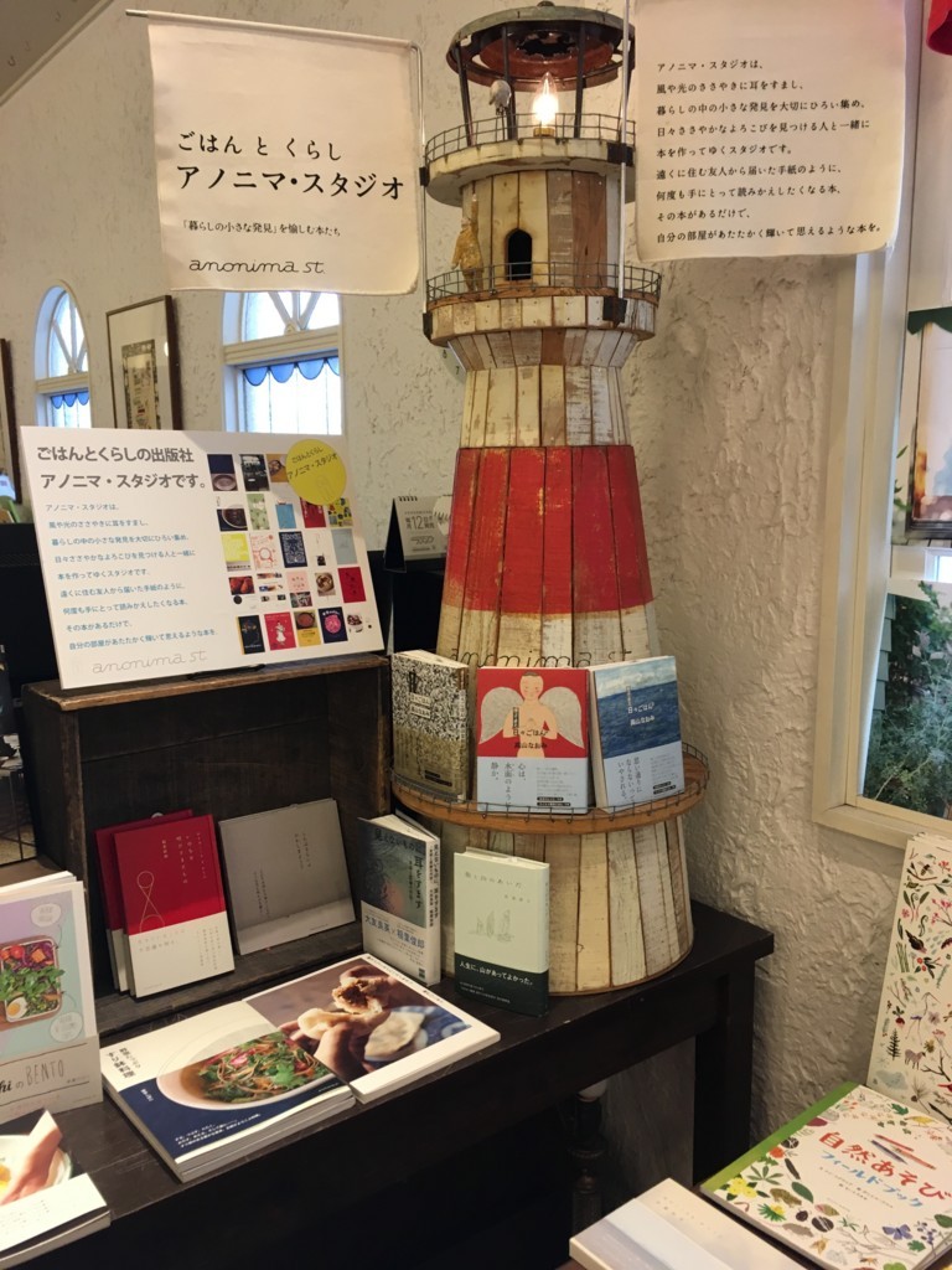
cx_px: 476
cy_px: 635
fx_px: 1063
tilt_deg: -10.1
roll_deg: +0.3
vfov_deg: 61.7
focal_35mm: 29
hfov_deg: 48.2
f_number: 2.2
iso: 80
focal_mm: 4.15
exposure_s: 1/30
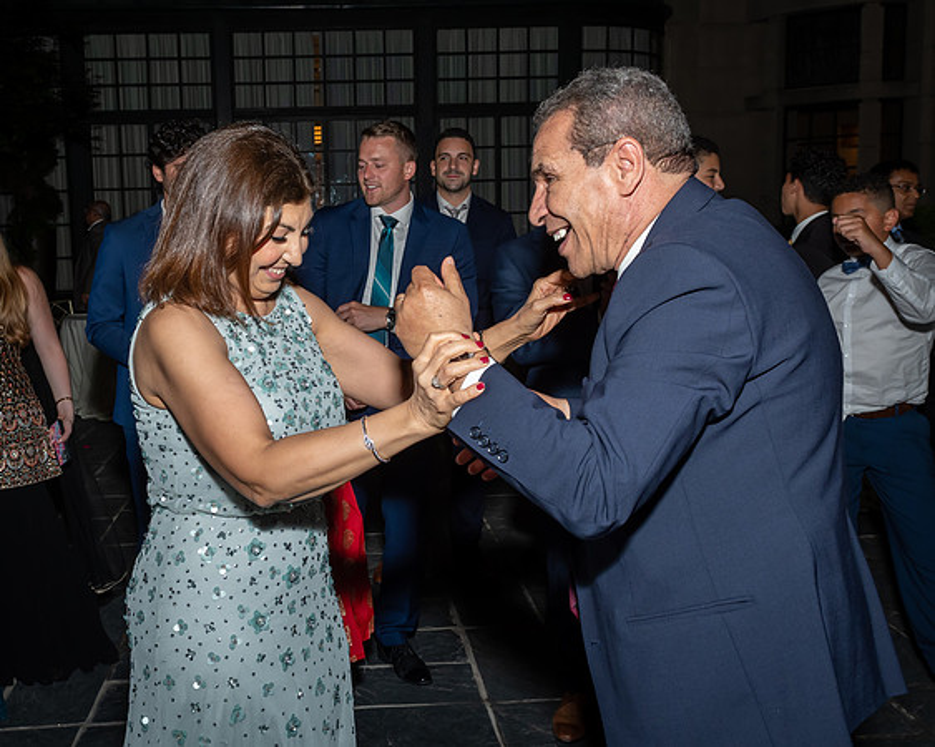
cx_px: 372
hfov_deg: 47.4
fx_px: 1057
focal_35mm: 38
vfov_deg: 38.9
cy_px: 343
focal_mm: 17
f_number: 5.6
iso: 500
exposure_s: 1/250
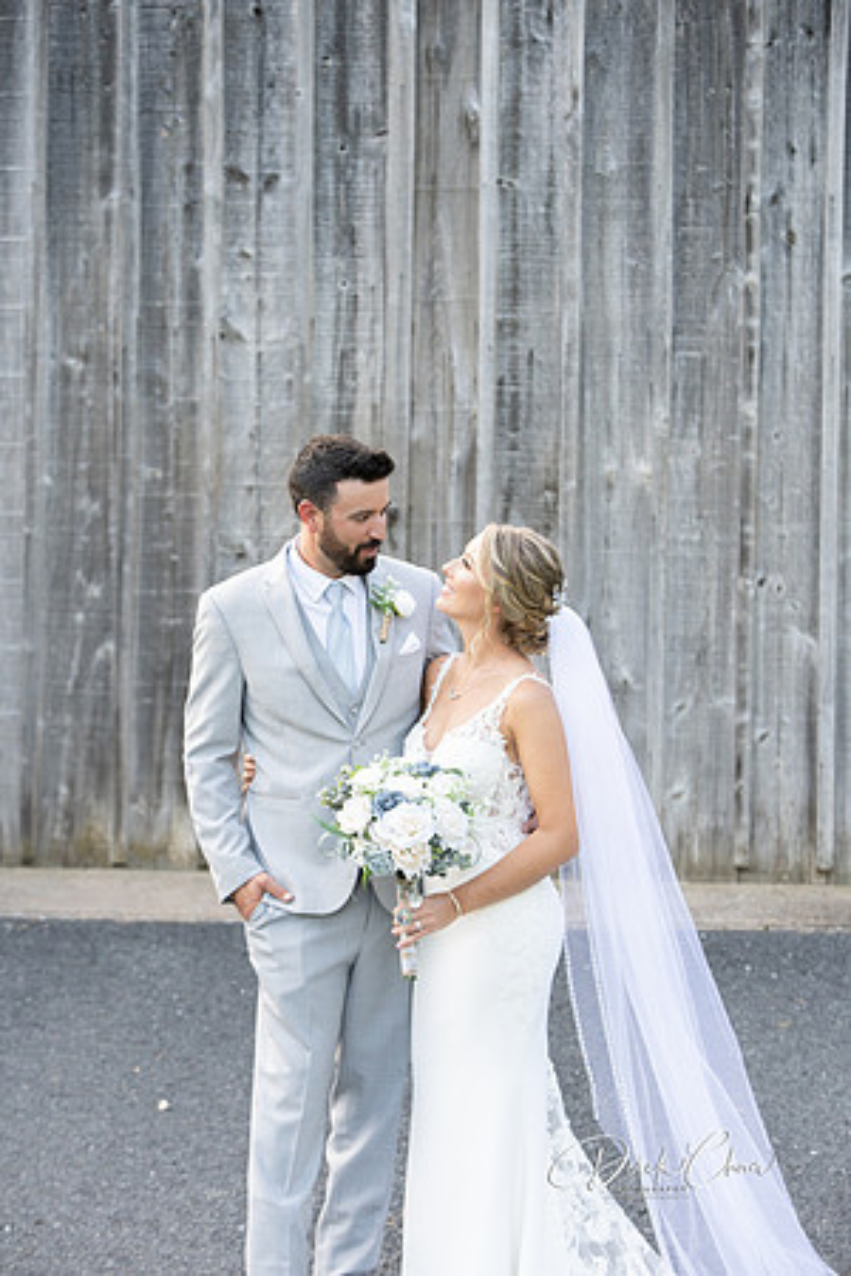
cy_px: 638
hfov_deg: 13.7
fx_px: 3546
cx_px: 426
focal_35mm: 100
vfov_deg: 20.4
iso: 800
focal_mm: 100
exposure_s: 1/250
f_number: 4.5
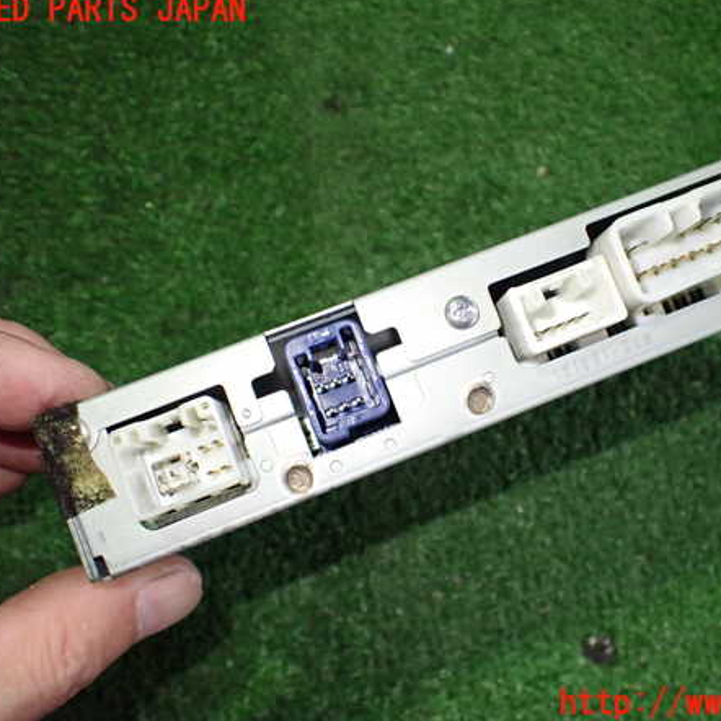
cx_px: 439
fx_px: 848
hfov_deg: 45.8
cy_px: 357
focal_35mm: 36
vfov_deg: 46.0
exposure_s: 1/125
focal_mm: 5.4
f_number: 2.3
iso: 640
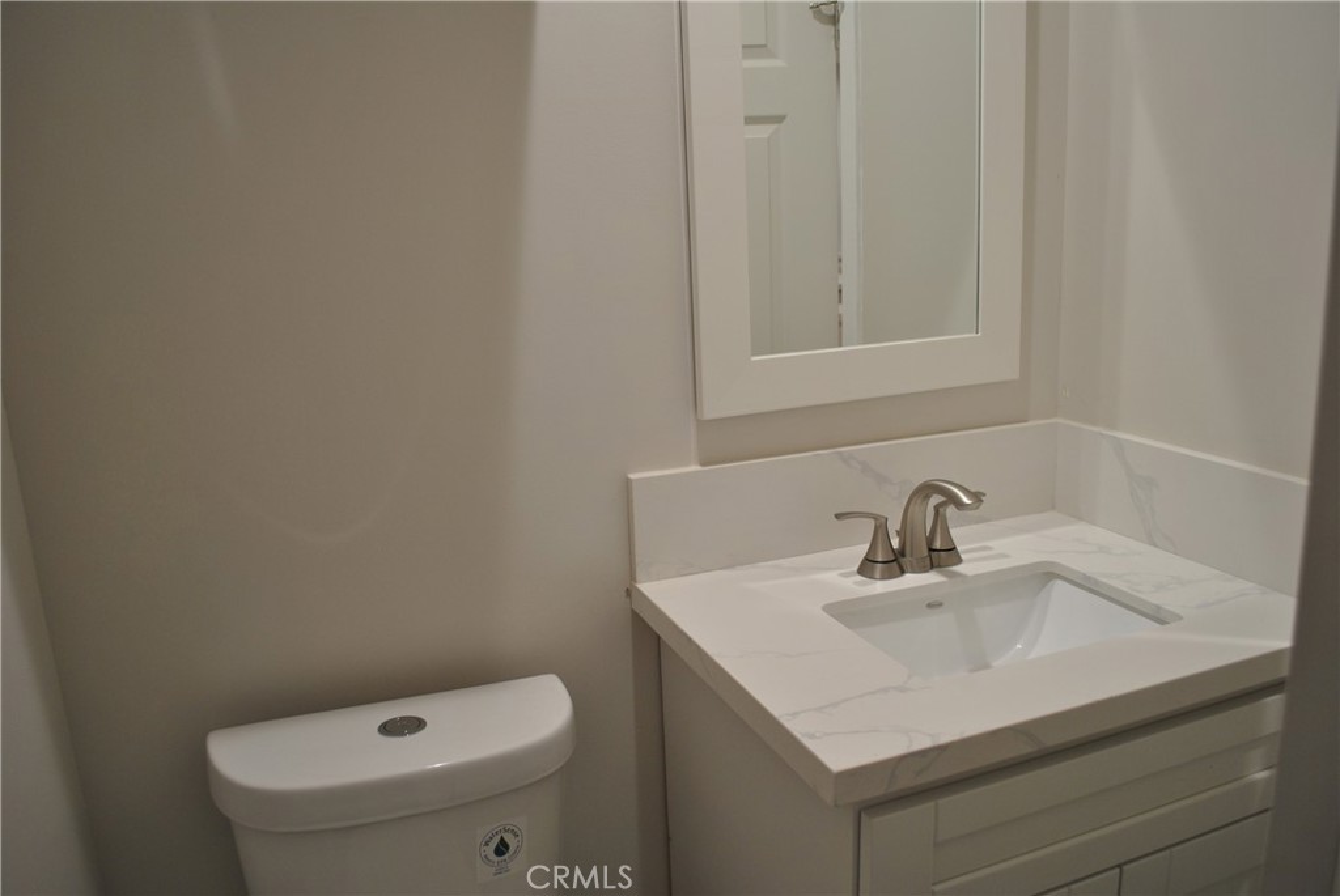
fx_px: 1006
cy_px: 448
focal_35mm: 27
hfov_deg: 67.3
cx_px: 670
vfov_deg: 48.0
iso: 200
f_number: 3.5
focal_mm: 18
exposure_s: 1/40
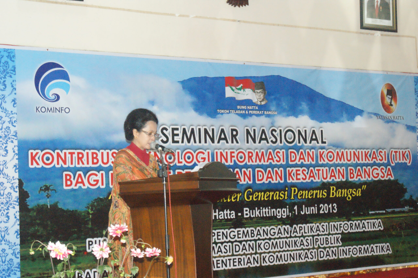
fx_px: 957
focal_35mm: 82
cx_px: 209
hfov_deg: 24.6
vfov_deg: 16.5
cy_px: 139
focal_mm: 55
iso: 3200
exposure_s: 1/80
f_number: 5.6
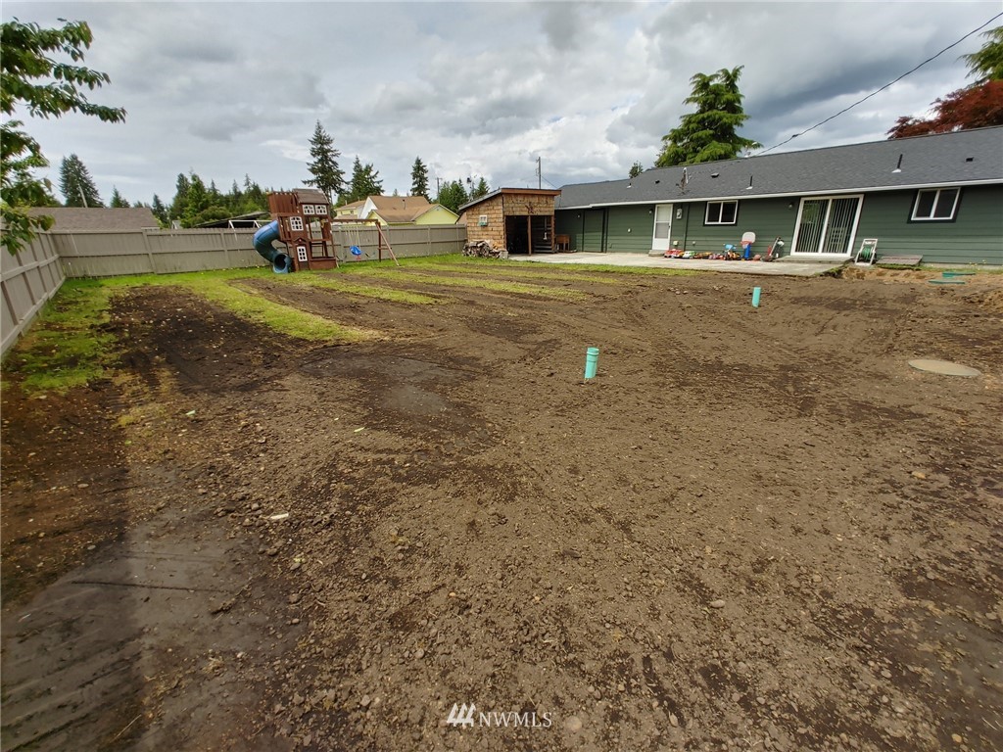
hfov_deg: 98.2
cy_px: 376
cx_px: 502
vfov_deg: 81.7
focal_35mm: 15
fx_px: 435
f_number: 1.9
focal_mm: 1.78
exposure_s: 1/847
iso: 50
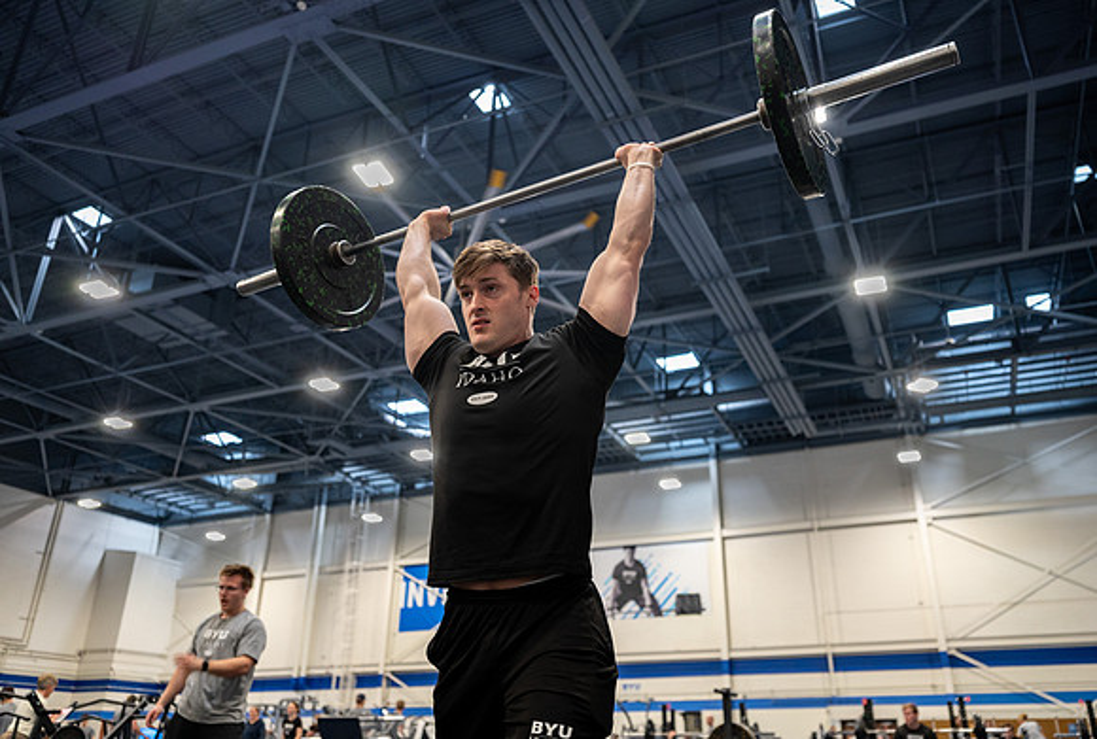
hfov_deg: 63.6
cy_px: 353
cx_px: 589
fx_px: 883
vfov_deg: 45.4
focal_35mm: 29
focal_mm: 27
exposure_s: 1/80
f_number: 2.8
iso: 1000
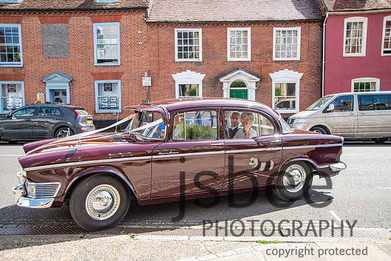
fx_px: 374
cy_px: 130
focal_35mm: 34
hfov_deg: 55.2
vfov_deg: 38.4
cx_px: 196
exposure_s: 1/500
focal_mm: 34
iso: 400
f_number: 5.6
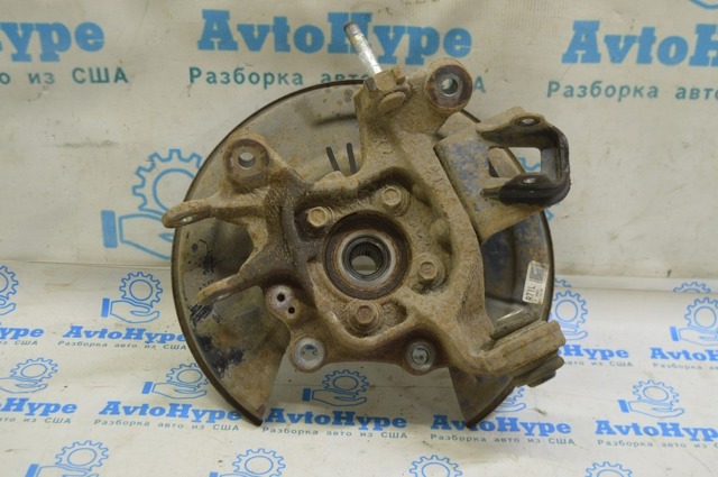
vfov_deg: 28.0
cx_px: 359
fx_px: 956
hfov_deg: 41.2
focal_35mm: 48
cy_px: 238
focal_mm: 32
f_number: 5.6
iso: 400
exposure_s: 1/20
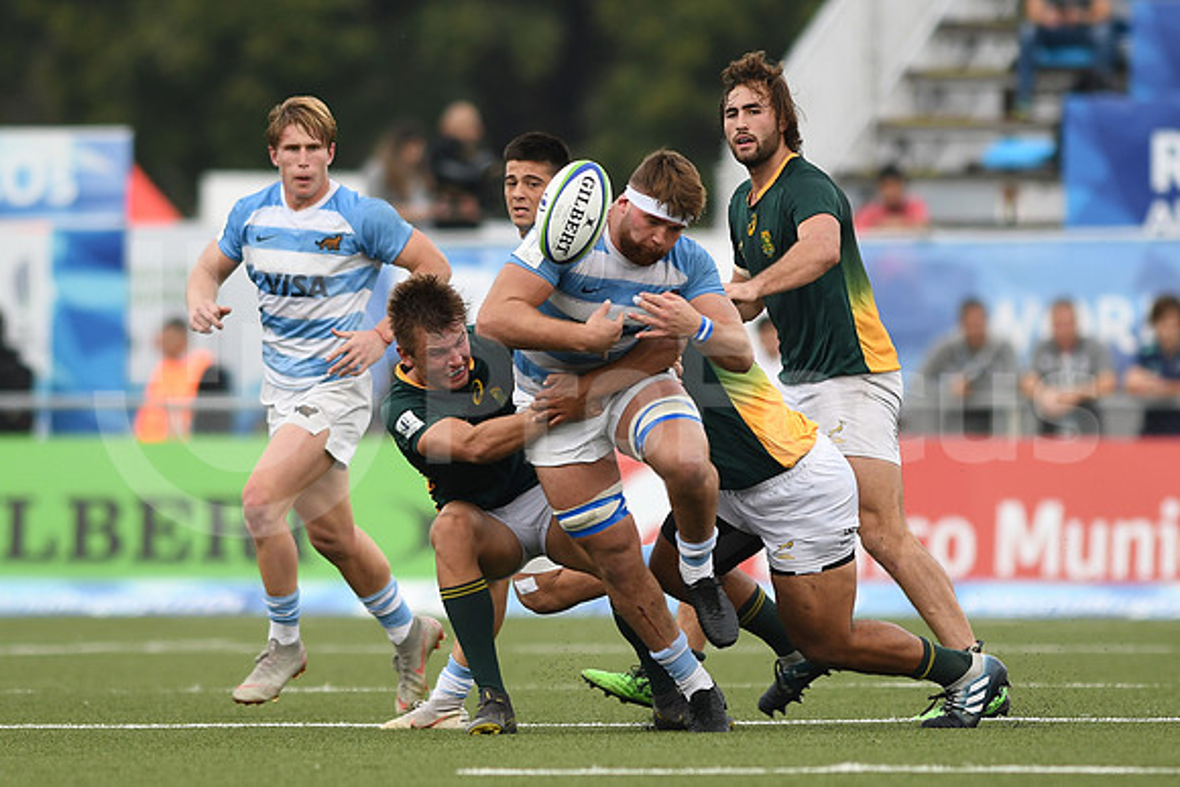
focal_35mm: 450
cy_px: 394
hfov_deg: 4.6
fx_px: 14753
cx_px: 590
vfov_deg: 3.1
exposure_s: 1/1600
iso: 320
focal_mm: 300
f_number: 2.8
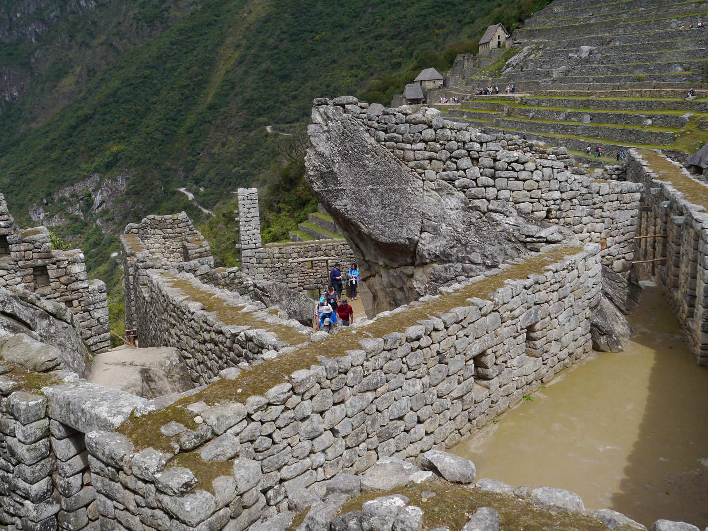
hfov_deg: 56.8
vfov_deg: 44.2
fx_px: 654
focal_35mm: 32
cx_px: 354
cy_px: 266
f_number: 8
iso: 160
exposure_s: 1/400
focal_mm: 16
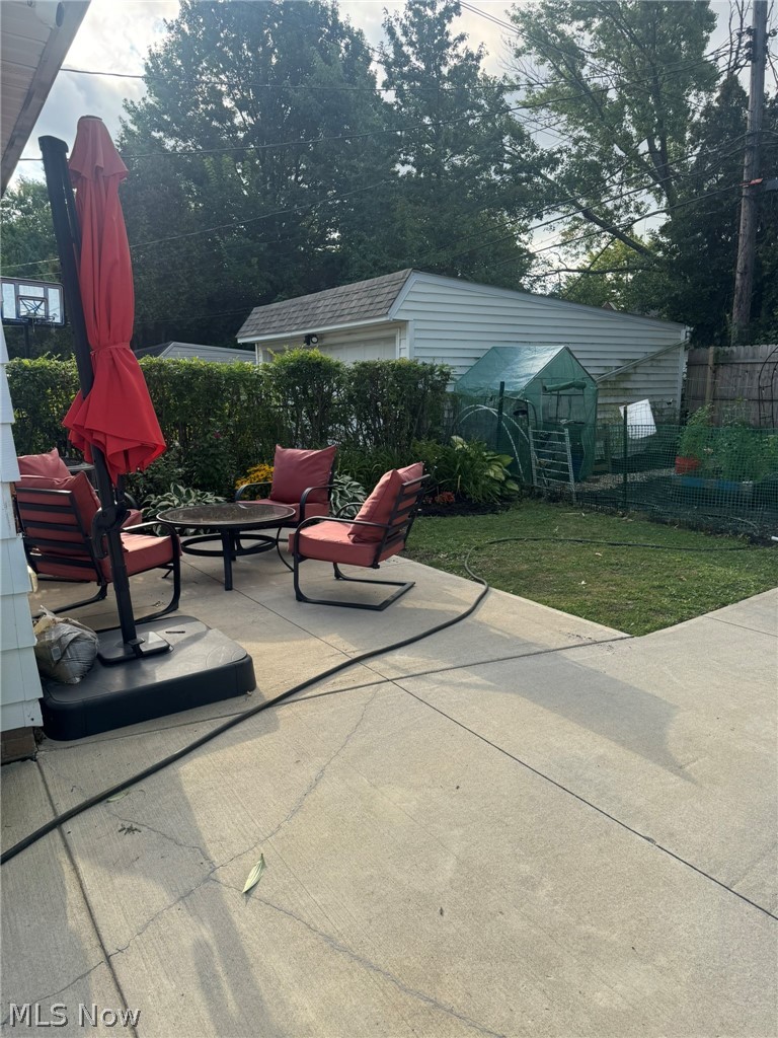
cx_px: 389
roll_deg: +0.6
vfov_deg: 71.6
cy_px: 519
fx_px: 719
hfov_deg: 56.8
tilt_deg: -10.4
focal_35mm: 24
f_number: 1.78
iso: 80
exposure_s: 1/1172
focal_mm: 6.76
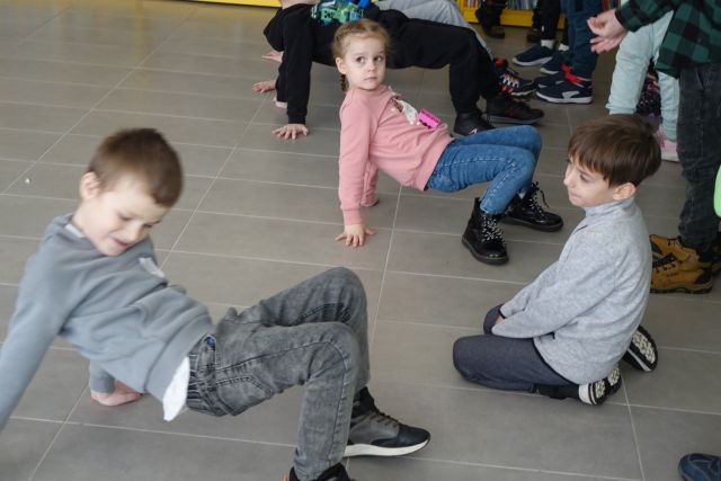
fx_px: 1182
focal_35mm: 59
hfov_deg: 33.9
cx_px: 360
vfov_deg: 23.0
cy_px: 240
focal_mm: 21.48
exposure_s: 1/60
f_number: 2.8
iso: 125
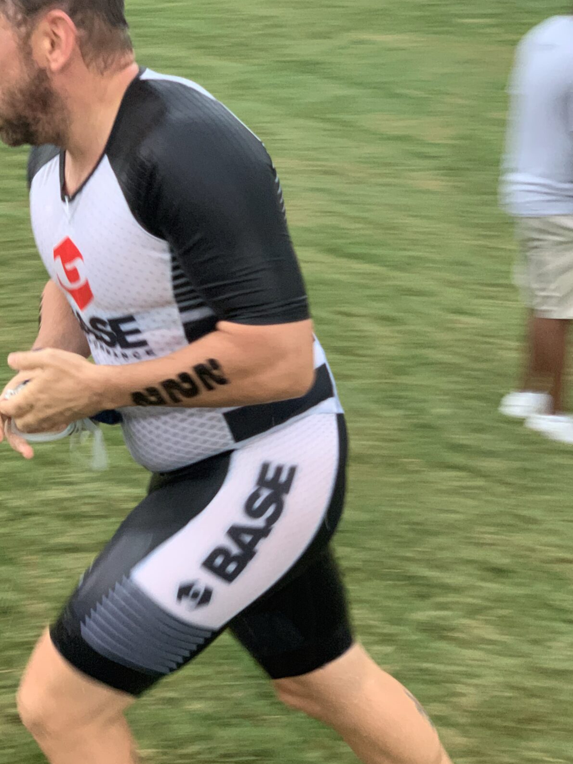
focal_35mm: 63
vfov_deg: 30.7
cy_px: 354
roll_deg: +4.1
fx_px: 1390
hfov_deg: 23.3
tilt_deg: -20.1
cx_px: 231
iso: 200
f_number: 2.4
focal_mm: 6
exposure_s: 1/60
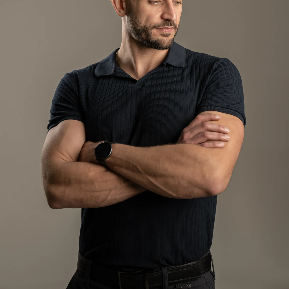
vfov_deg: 20.1
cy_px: 84
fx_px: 812
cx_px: 145
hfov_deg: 20.2
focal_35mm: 86
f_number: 4
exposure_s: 1/125
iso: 400
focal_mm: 67
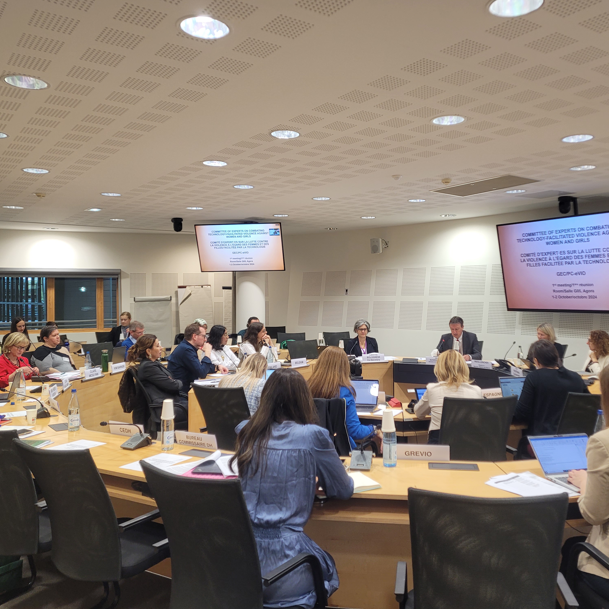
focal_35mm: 31
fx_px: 617
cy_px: 306
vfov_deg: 52.5
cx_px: 332
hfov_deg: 52.5
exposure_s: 1/100
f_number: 1.8
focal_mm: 5.4
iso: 125
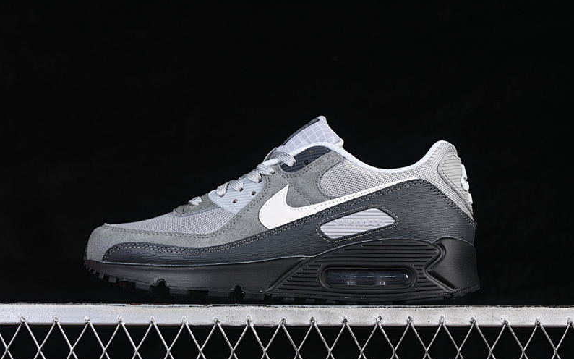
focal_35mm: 77
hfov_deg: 26.8
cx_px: 287
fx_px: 1204
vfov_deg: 16.9
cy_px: 185
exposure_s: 1/80
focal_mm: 50
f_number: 7.1
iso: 160
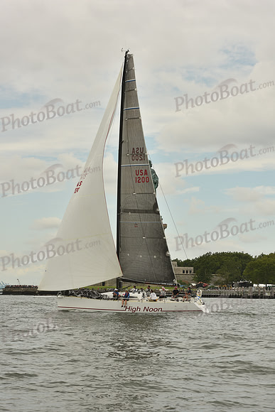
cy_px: 206
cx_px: 138
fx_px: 1053
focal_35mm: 92
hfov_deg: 14.9
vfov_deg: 22.1
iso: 320
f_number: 9
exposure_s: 1/1000
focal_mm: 92
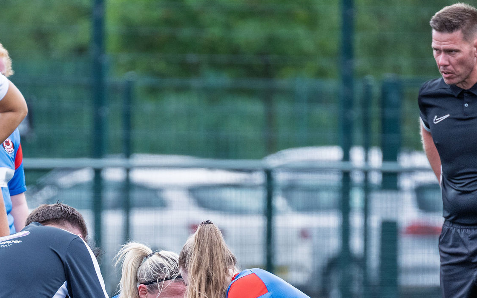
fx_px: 13091
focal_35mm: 1007
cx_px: 166
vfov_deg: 1.3
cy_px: 313
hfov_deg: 2.1
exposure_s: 1/1600
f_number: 5.6
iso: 900
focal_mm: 400
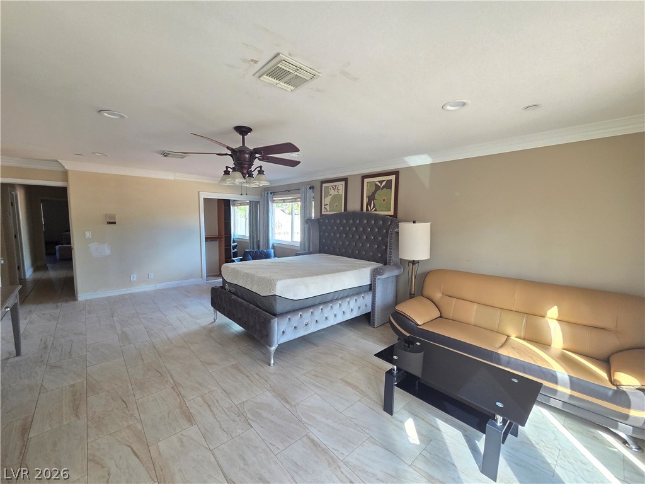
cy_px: 242
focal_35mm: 13
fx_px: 242
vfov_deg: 89.9
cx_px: 322
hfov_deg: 106.2
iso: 250
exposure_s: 1/120
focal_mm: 2.2
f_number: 2.2
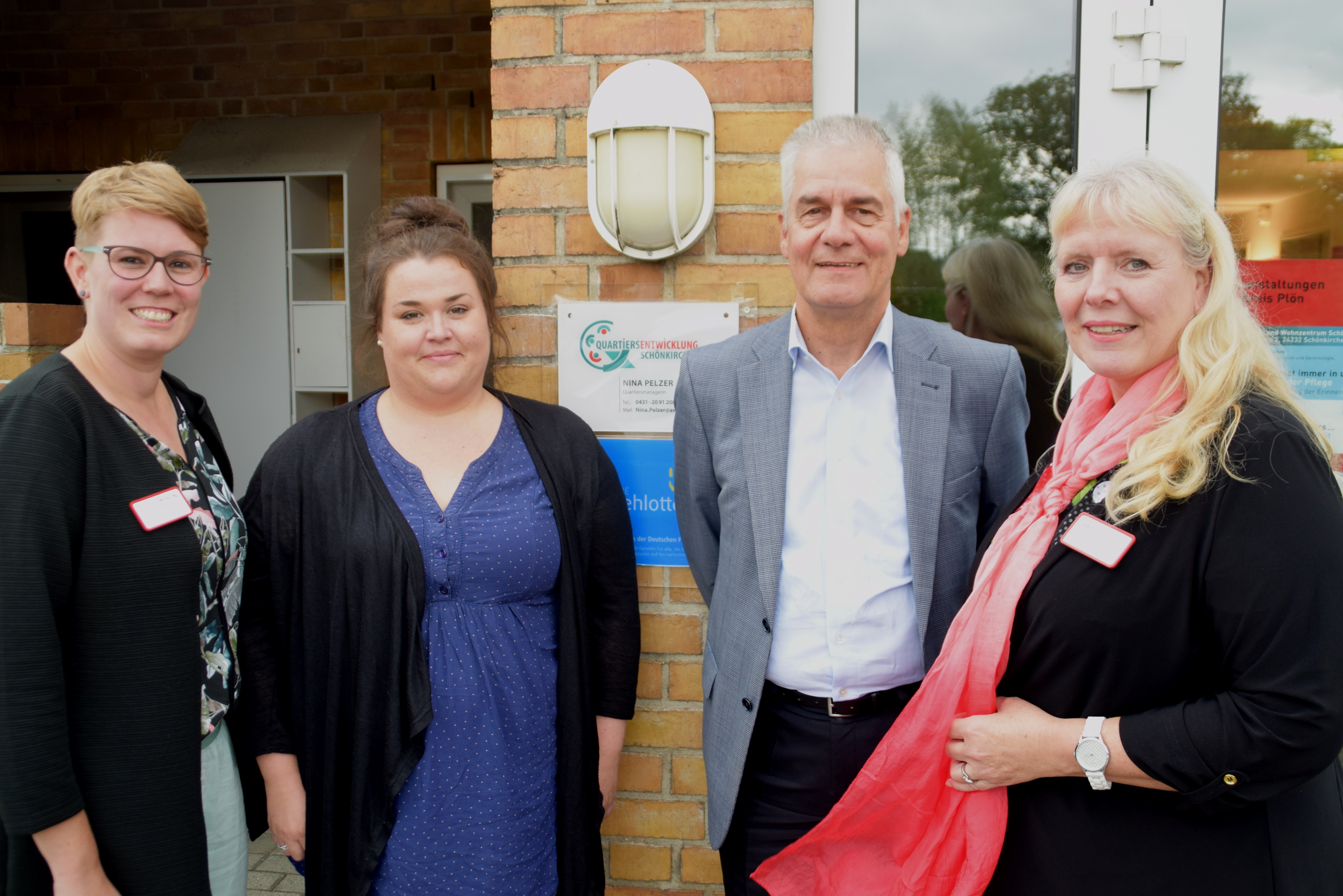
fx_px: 1231
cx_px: 672
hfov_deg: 57.2
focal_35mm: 33
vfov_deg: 40.0
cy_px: 448
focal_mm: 22
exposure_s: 1/125
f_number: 5.6
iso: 400
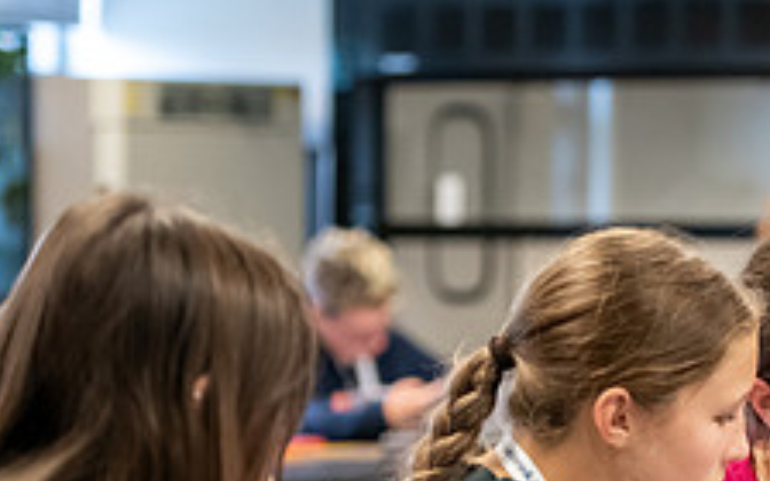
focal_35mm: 227
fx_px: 4764
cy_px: 387
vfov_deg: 5.8
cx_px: 877
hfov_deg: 9.1
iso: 2000
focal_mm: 86
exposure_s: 1/200
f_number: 3.2
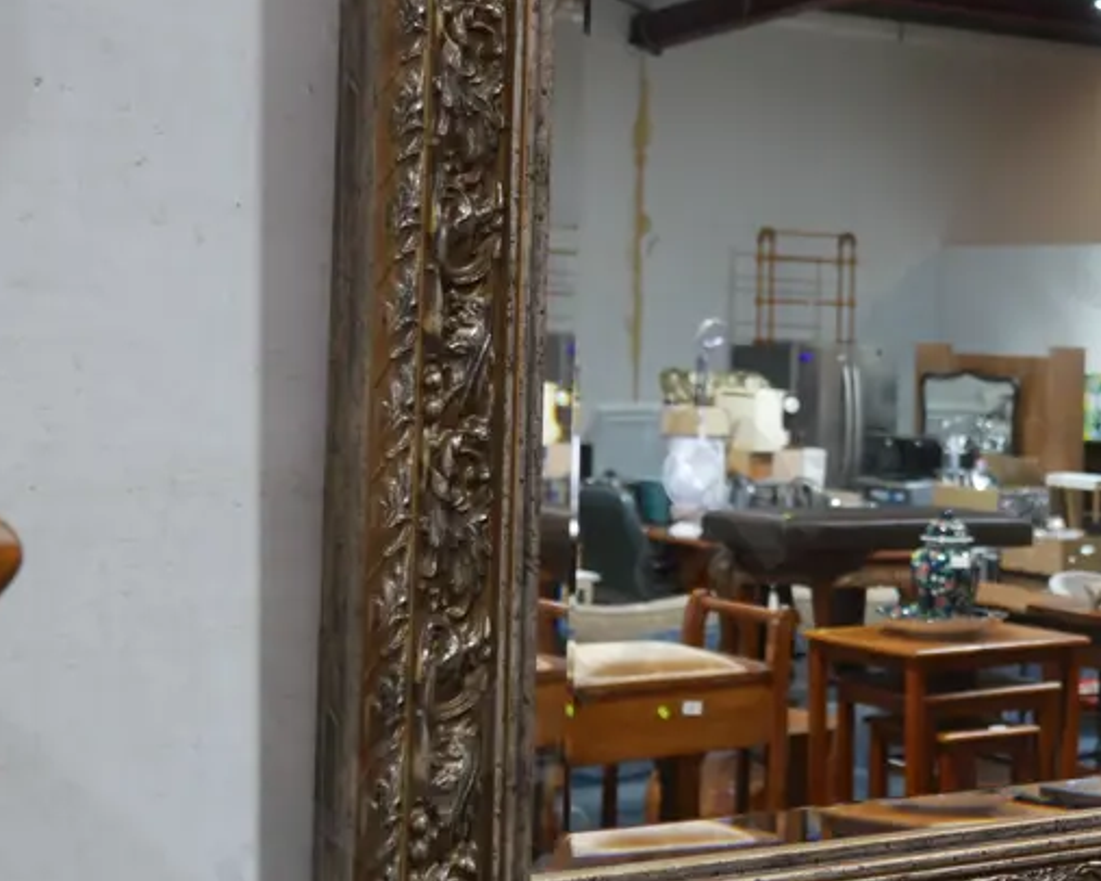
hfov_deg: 25.7
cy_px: 311
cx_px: 1032
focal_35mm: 71
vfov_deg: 21.5
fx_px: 2314
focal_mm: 18
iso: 500
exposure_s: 1/60
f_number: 4
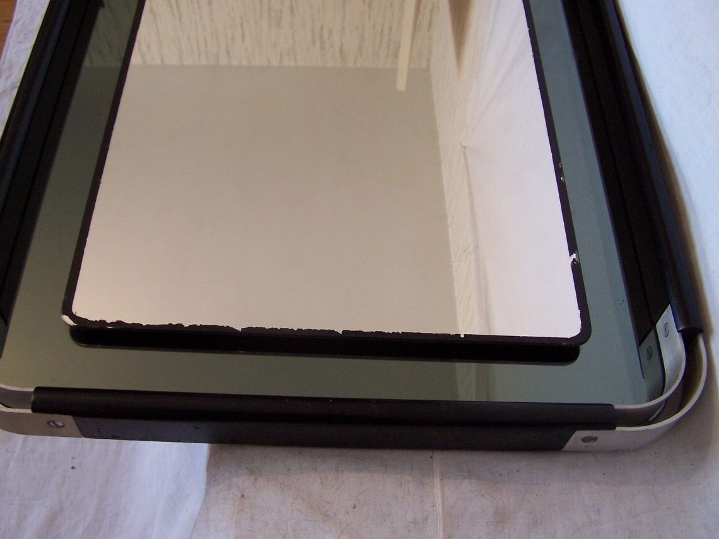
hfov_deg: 46.8
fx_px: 831
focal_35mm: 40
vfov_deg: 36.0
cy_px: 274
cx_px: 346
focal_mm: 6.3
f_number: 2.8
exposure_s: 1/20
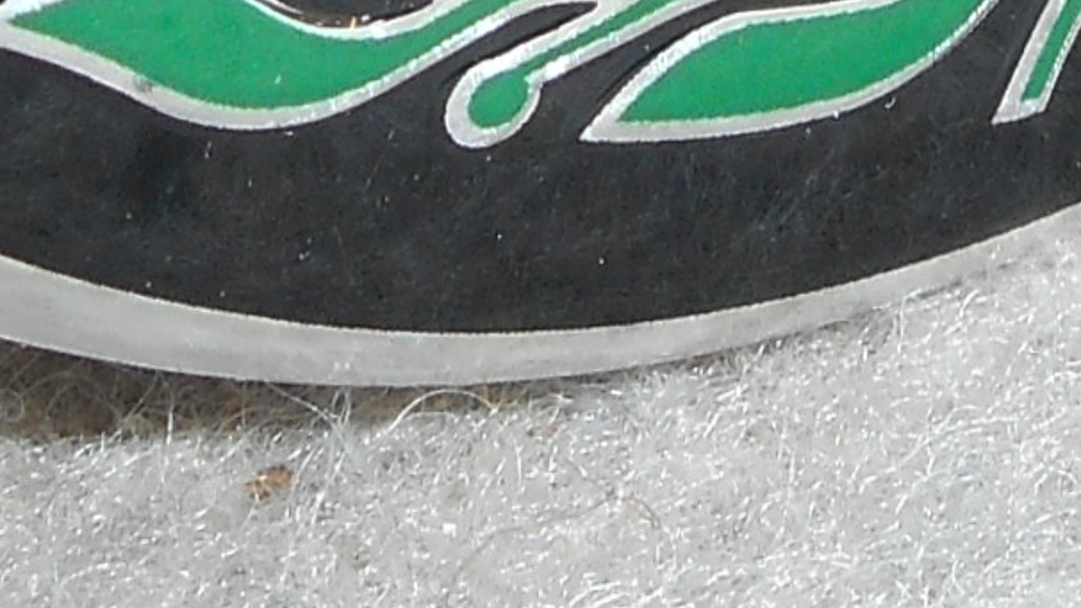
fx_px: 4701
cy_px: -1523
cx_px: 912
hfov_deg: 13.0
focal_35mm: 164
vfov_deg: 6.4
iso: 80
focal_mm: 4.5
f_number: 3.7
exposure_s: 1/25
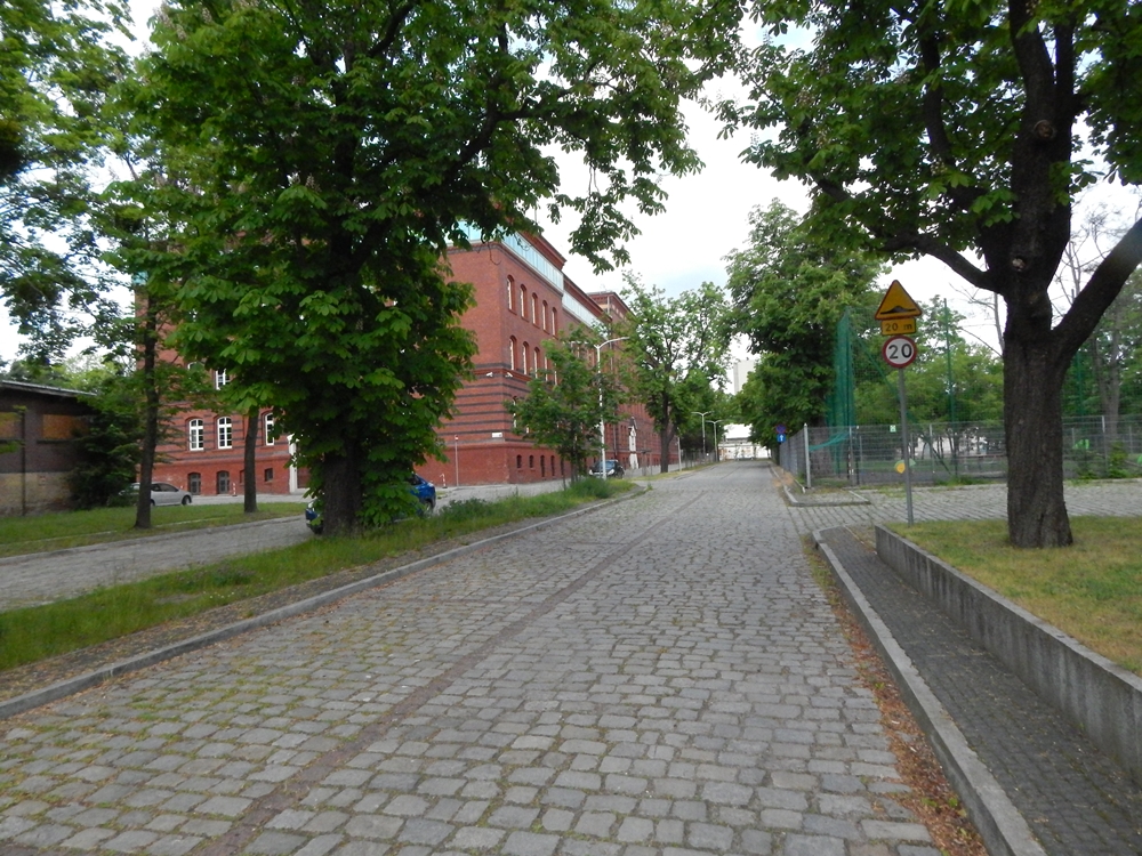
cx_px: 571
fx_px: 759
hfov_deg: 73.9
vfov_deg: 58.9
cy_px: 428
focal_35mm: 23
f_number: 6
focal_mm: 4
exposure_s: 1/1500
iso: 800
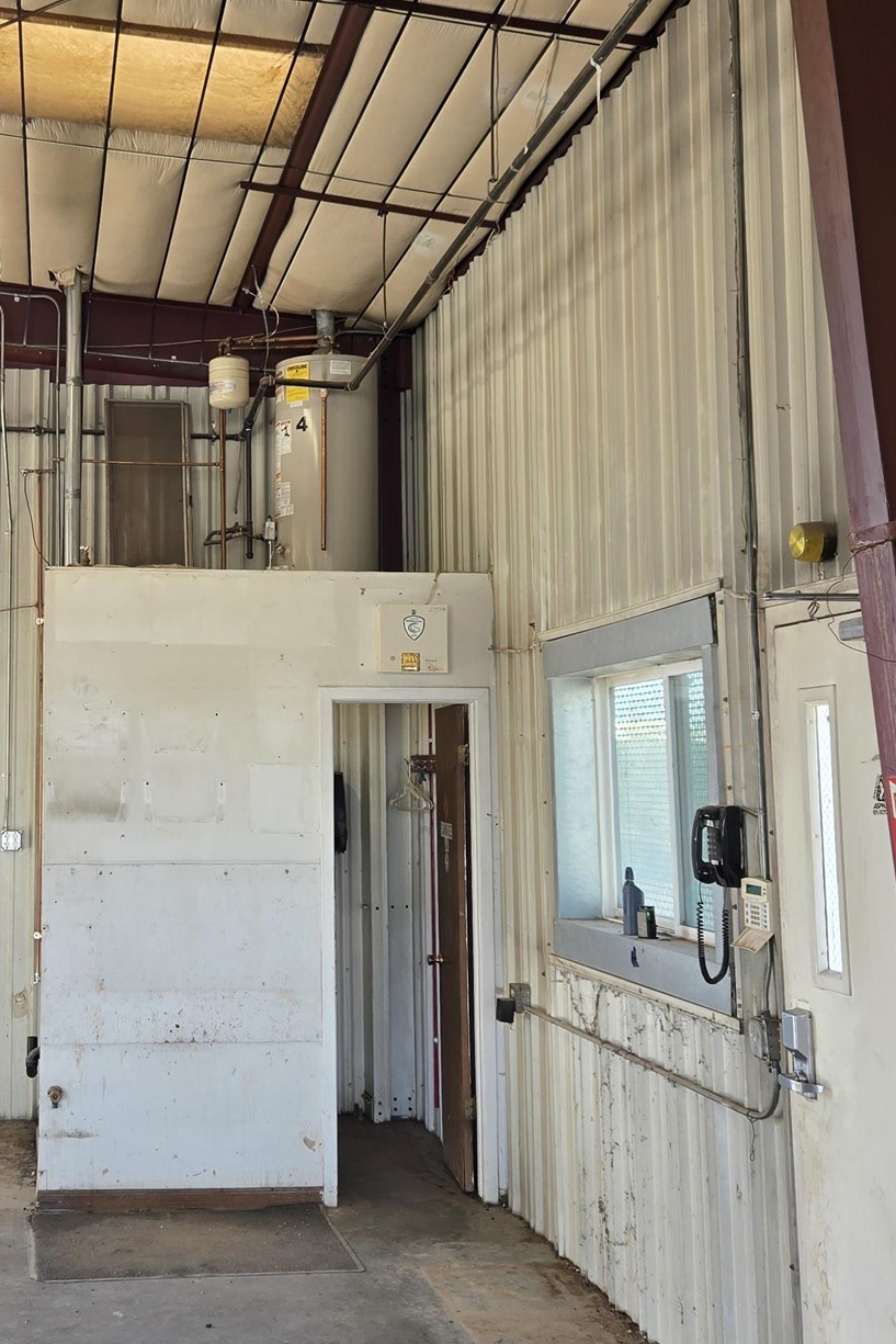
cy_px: 578
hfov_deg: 29.2
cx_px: 189
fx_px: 1679
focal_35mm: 45
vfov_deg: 43.5
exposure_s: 1/120
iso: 50
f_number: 1.8
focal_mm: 5.4
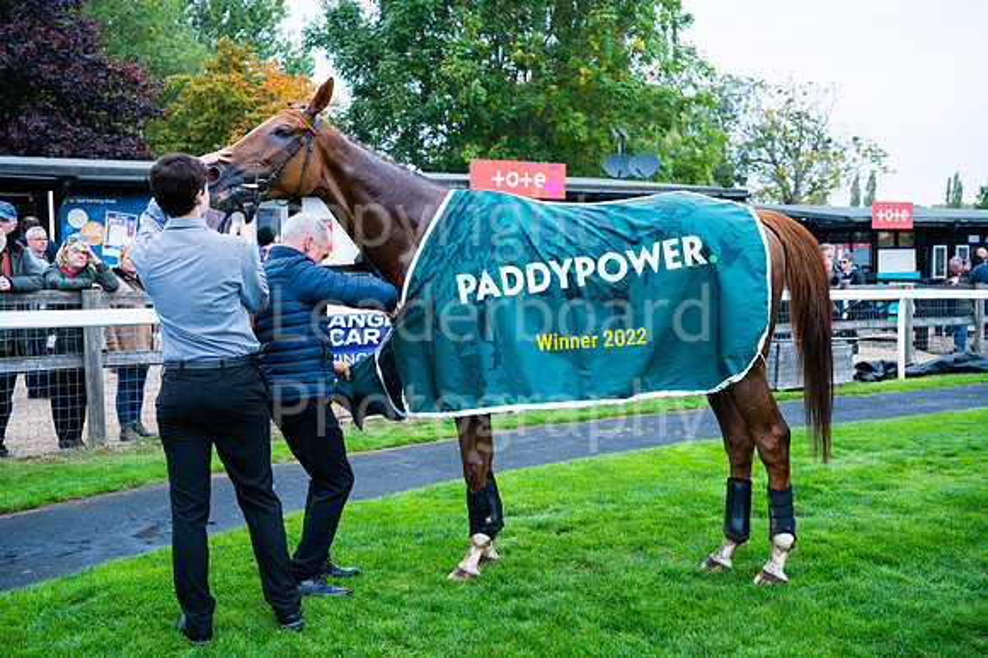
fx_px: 1015
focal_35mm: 37
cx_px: 494
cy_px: 329
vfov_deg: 35.9
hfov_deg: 51.9
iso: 500
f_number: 4
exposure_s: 1/640
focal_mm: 37
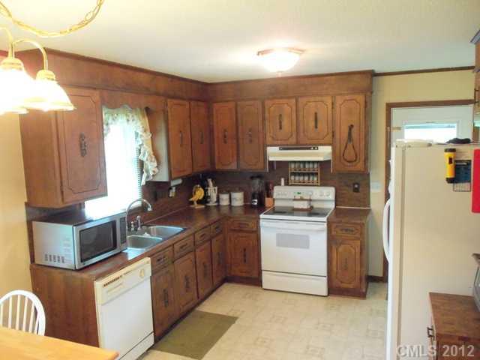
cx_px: 240
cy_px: 180
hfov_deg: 61.7
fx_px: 402
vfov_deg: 48.2
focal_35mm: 29
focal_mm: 5.2
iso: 400
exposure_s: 1/20
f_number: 3.4
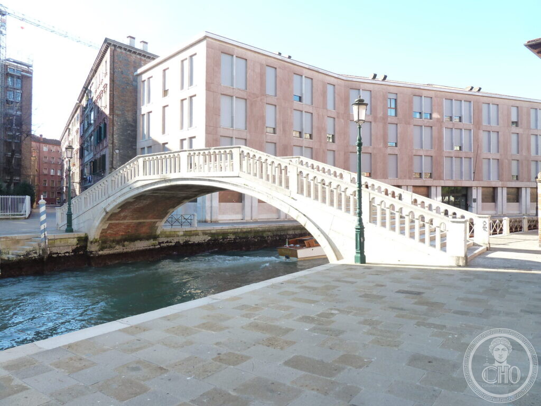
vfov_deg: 54.9
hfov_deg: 69.4
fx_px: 391
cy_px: 203
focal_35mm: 25
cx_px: 270
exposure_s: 1/125
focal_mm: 4.1
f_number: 3.5
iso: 125
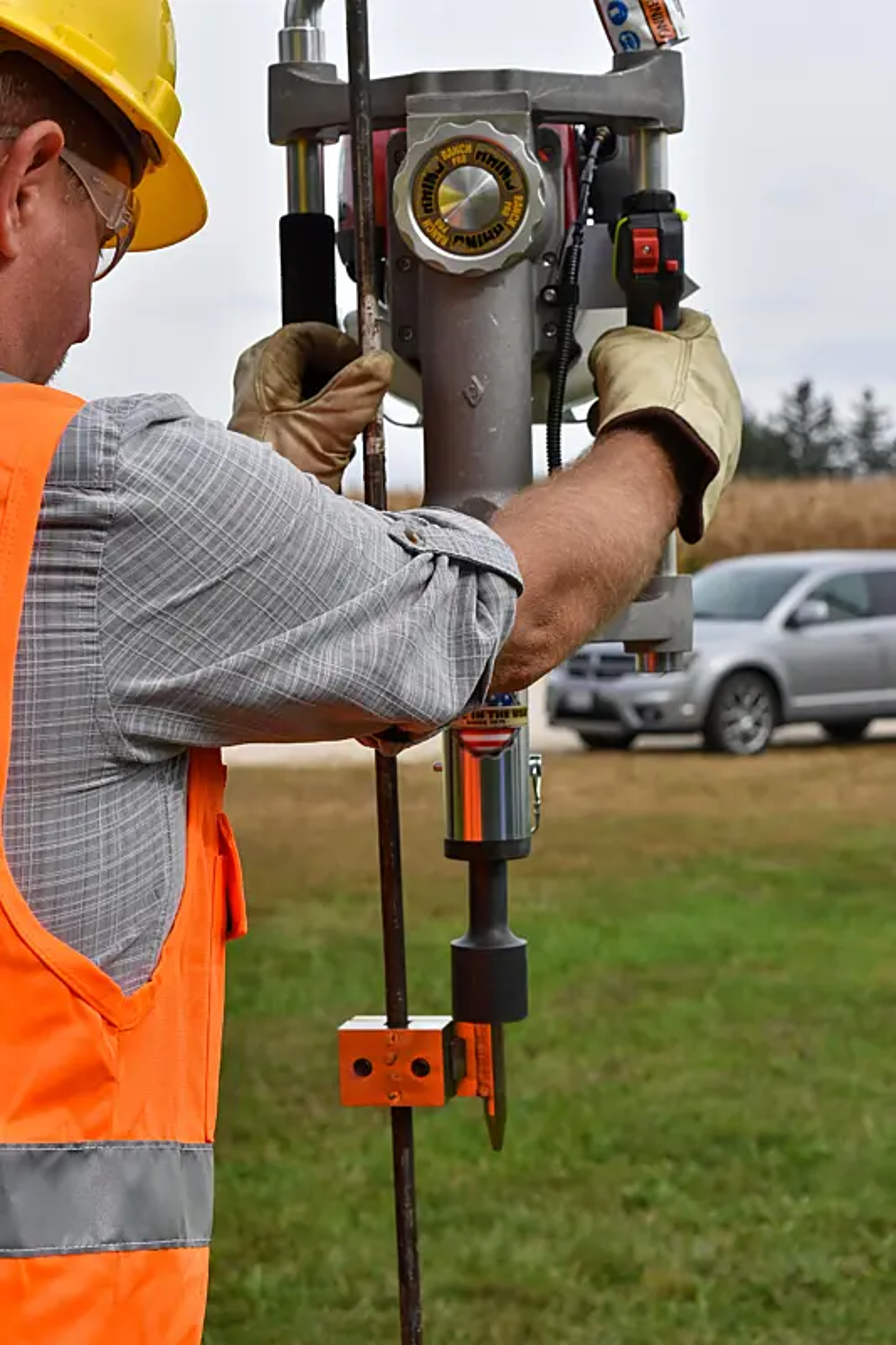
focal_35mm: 82
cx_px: 448
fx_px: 3081
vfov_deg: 24.6
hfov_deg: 16.5
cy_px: 672
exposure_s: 1/500
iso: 200
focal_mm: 55
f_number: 8
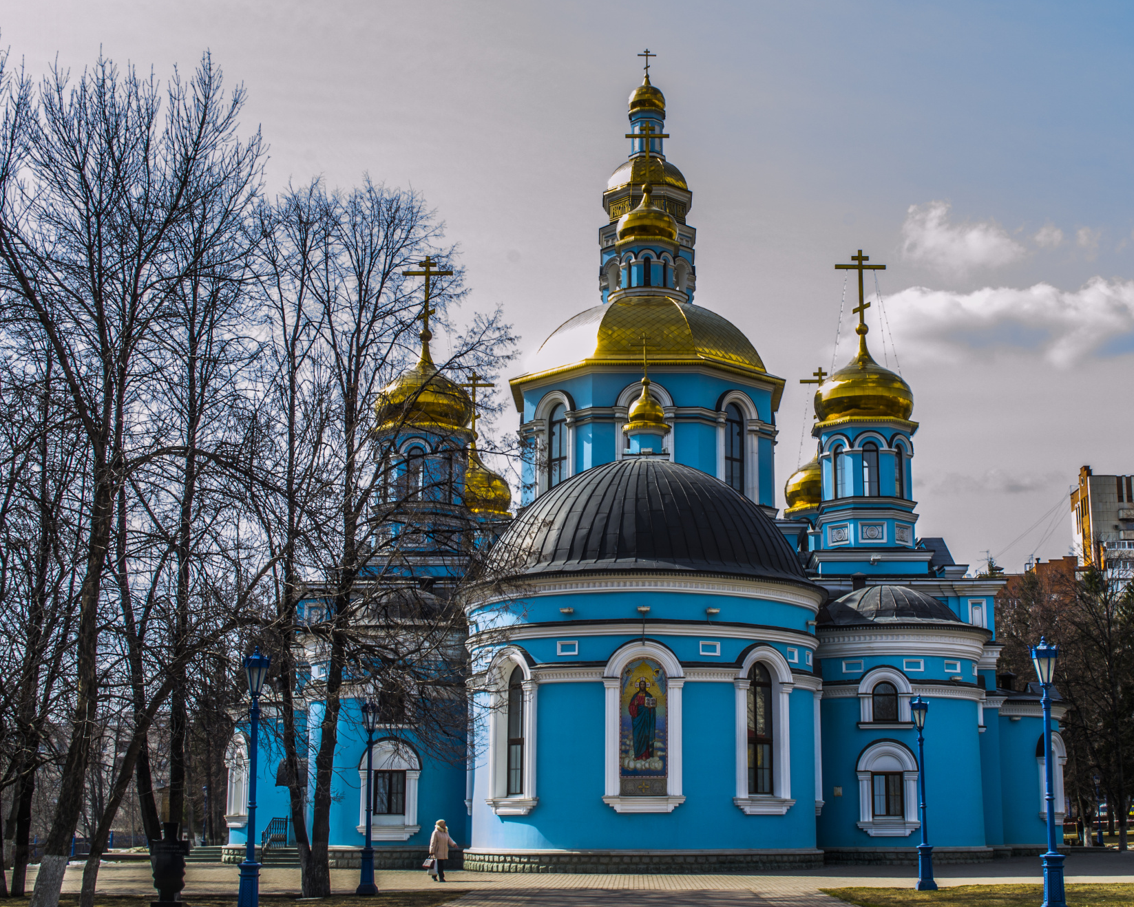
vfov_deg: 30.5
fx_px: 1664
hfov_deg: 37.6
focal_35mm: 50
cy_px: 450
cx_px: 643
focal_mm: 29
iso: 100
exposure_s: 1/30
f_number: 13
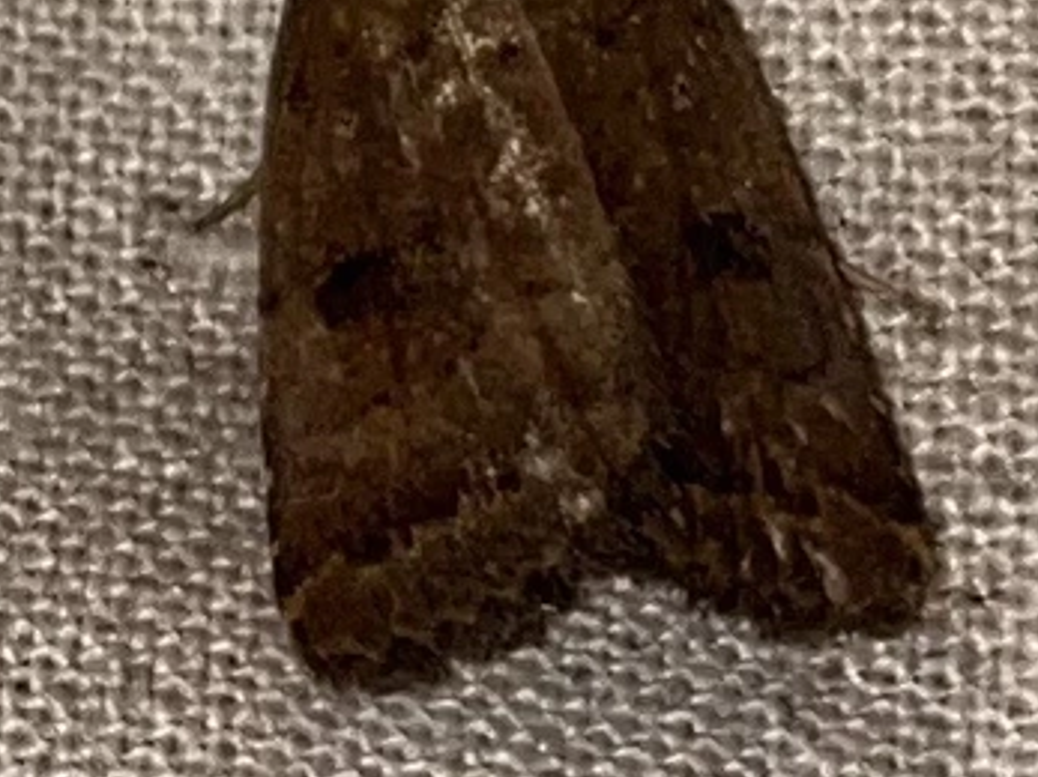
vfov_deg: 29.3
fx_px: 1439
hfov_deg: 39.5
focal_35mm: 48
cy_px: 120
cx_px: 625
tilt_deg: -56.4
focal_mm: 5.1
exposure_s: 1/1517
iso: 32
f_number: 1.6
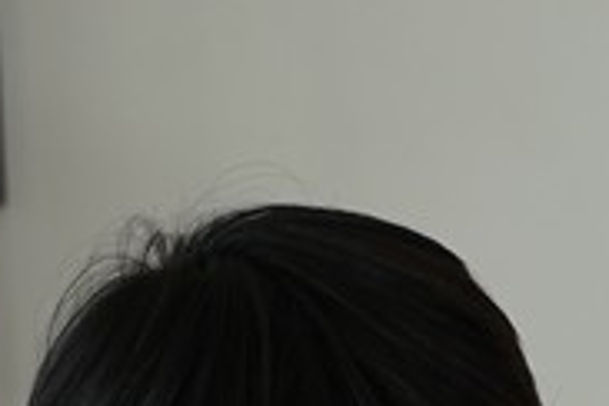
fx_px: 5870
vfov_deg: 3.9
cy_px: 975
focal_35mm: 347
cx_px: 935
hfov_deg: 5.9
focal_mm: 53
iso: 250
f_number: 2.8
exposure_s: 1/320
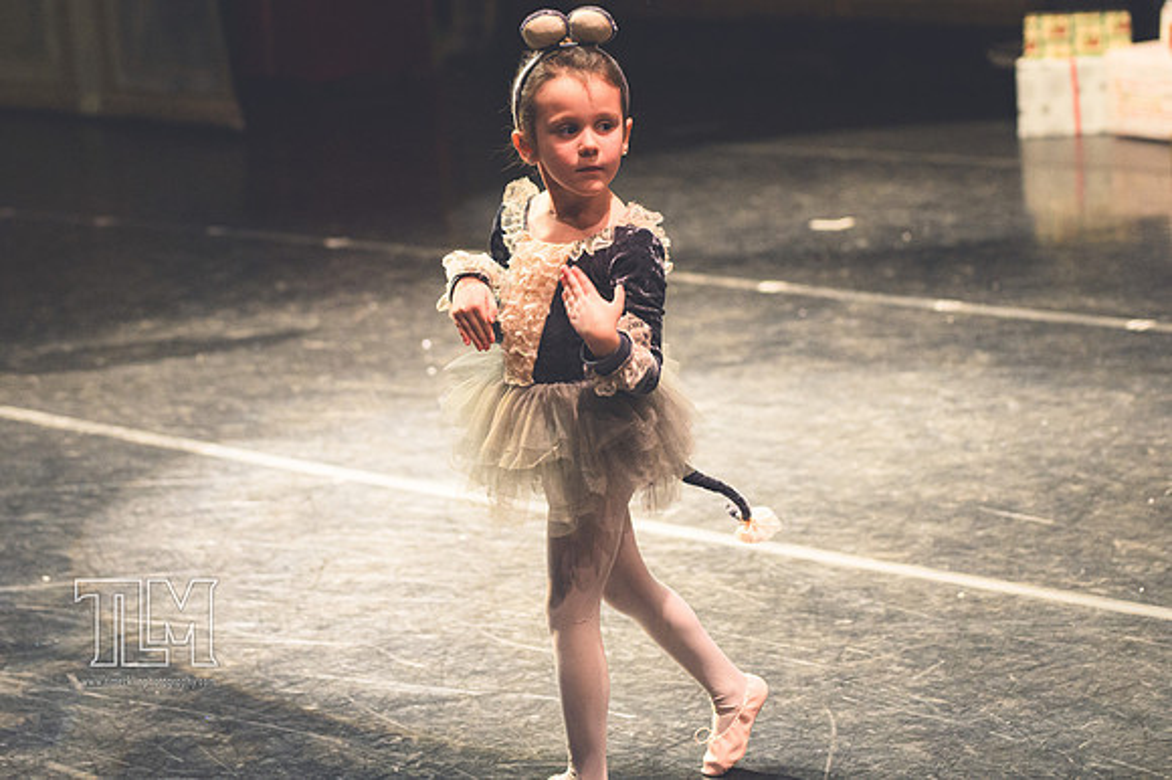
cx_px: 586
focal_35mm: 105
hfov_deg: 19.5
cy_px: 390
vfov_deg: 13.0
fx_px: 3416
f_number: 2.8
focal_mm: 70
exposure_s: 1/400
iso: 3200
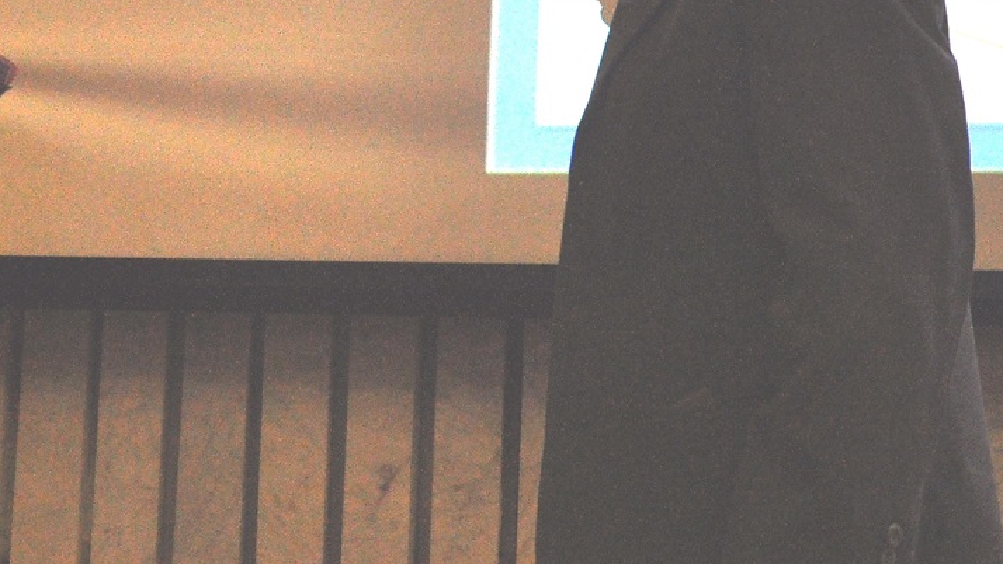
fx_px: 4176
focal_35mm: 157
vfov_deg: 7.7
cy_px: 219
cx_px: 256
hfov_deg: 13.6
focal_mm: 34
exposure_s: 1/125
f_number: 5.6
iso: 1000
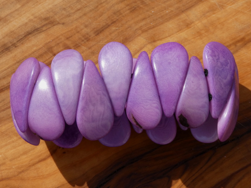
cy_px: 94
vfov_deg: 20.4
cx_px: 126
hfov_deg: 27.0
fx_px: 522
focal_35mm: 72
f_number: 4.3
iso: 80
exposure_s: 1/640
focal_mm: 12.9
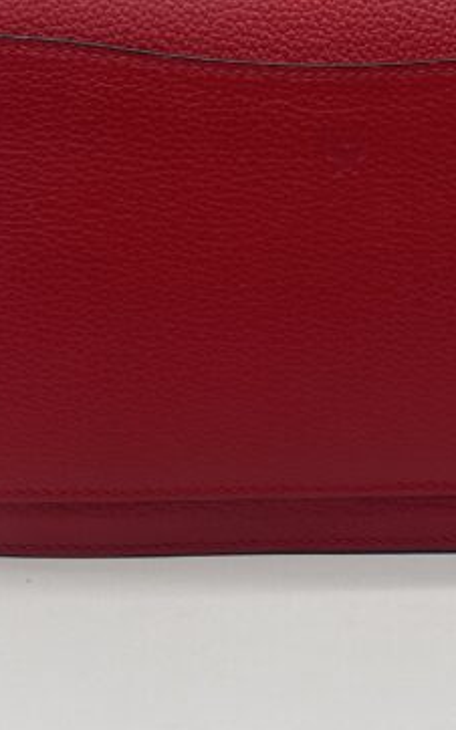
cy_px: 123
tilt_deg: -7.5
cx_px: 333
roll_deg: +0.7
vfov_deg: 25.9
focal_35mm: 78
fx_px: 1552
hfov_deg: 16.6
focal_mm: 5.7
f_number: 1.5
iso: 32
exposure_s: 1/118
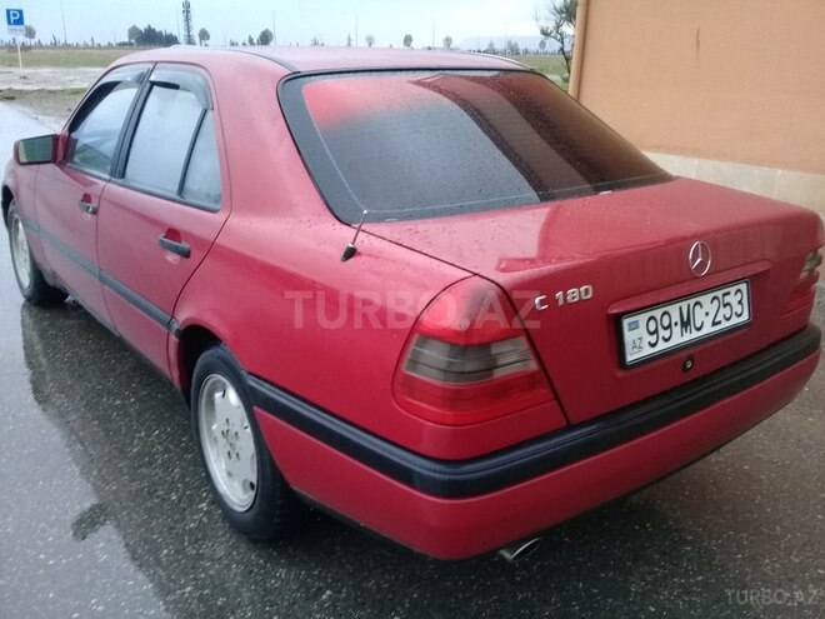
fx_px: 739
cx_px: 412
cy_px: 310
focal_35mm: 31
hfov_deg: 58.4
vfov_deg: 45.4
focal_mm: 3.3
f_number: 2.2
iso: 125
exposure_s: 1/33
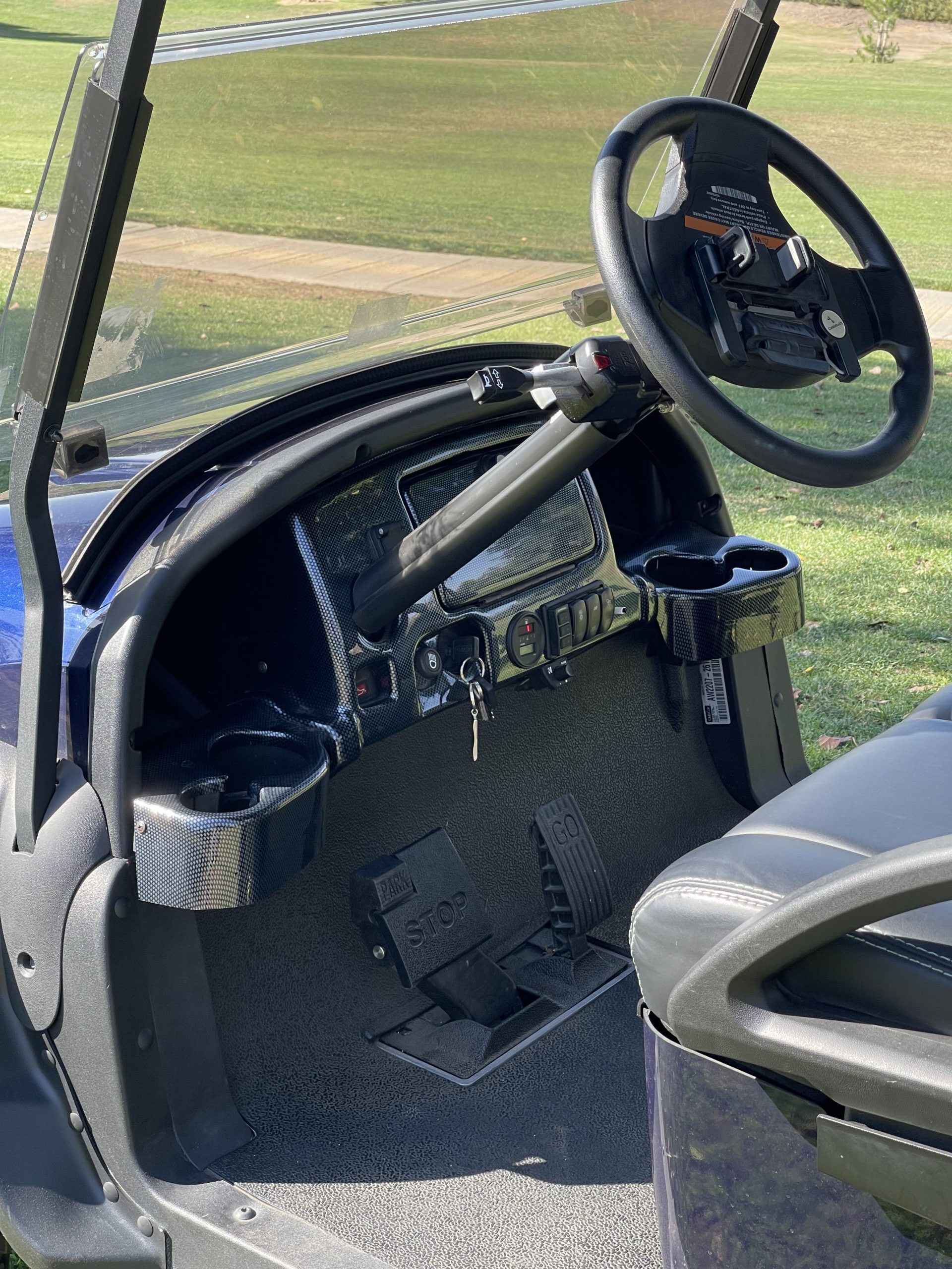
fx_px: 2347
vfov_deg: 30.3
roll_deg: +0.5
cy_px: 634
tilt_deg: -23.0
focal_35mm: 64
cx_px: 476
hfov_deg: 22.9
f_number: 2.2
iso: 20
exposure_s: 1/138
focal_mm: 7.5
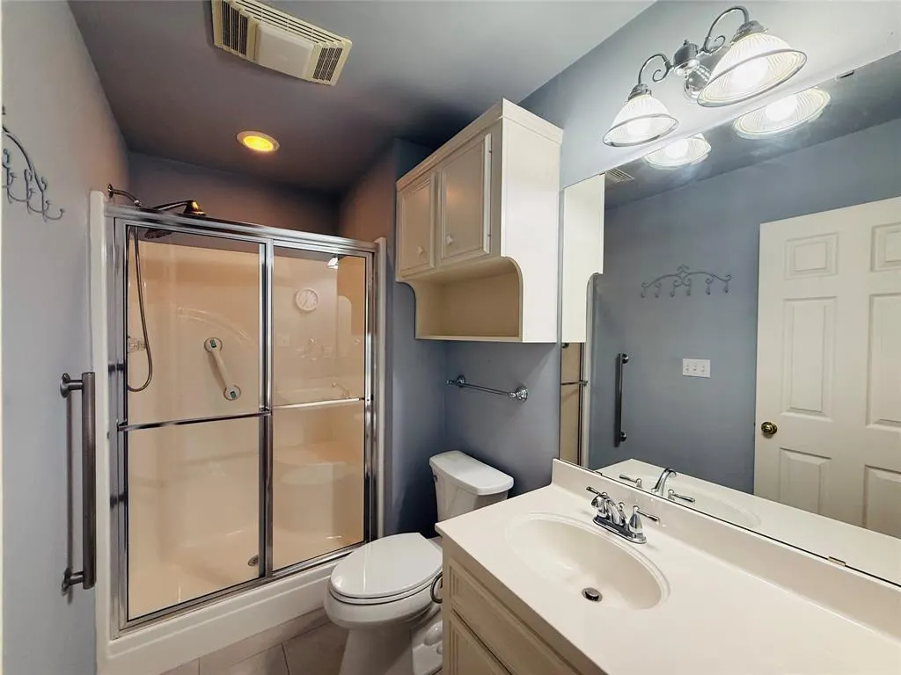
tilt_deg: -1.6
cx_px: 450
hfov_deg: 102.1
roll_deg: -0.4
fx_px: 364
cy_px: 338
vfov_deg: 85.7
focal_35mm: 14
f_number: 2.2
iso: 320
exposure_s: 1/120
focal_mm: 2.22
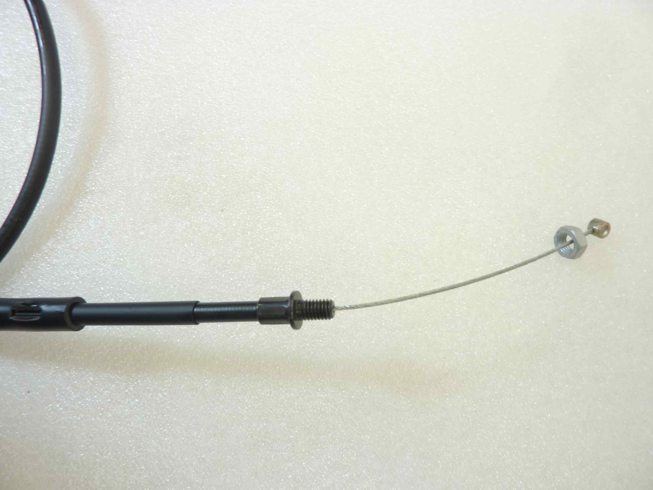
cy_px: 245
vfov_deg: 54.9
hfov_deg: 69.4
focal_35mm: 25
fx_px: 472
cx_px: 326
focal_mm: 4.1
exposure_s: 1/20
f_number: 3.3
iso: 80
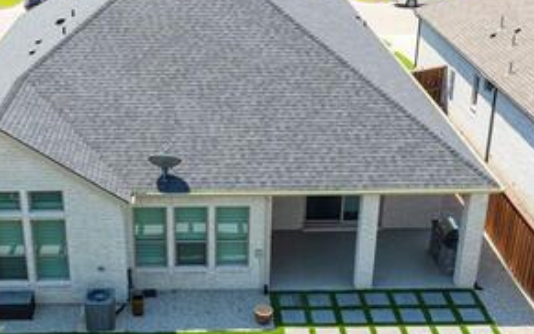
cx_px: 189
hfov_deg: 36.0
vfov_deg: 23.1
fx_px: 815
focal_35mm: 56
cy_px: 181
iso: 100
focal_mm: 12.29
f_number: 7.1
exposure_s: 1/240
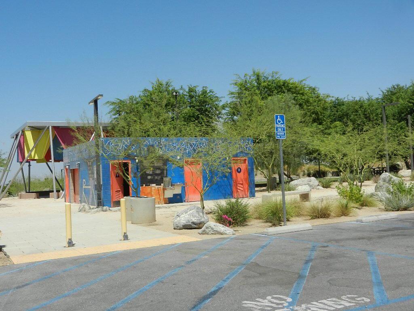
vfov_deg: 37.7
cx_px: 207
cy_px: 156
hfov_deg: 49.0
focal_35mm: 38
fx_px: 454
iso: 160
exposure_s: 1/1600
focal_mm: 6.9
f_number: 4
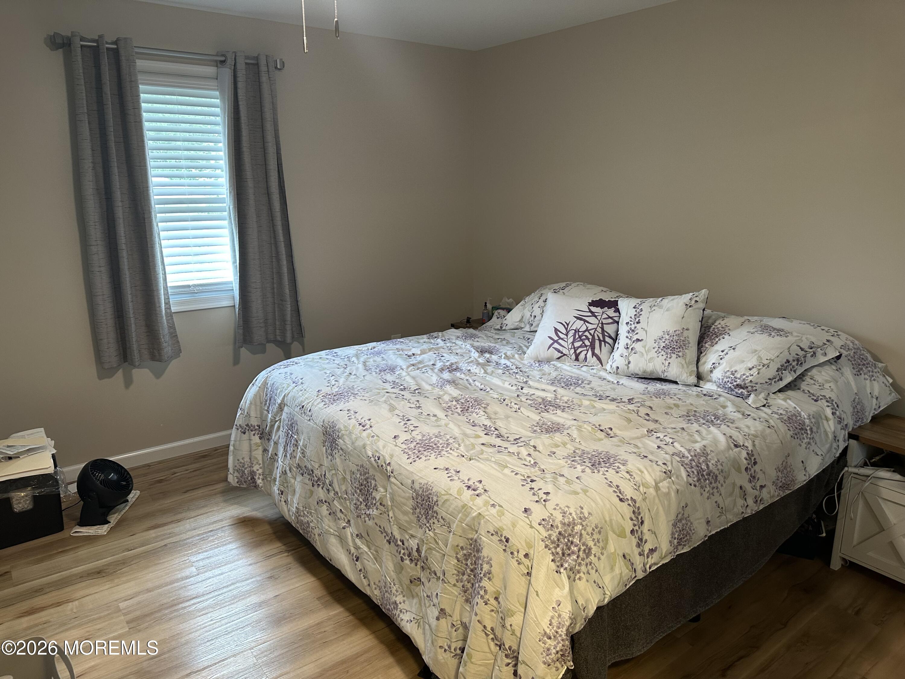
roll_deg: +0.7
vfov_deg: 56.8
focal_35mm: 24
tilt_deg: -13.4
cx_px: 452
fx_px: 627
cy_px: 340
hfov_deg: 71.6
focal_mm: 6.86
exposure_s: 1/60
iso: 160
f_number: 1.78
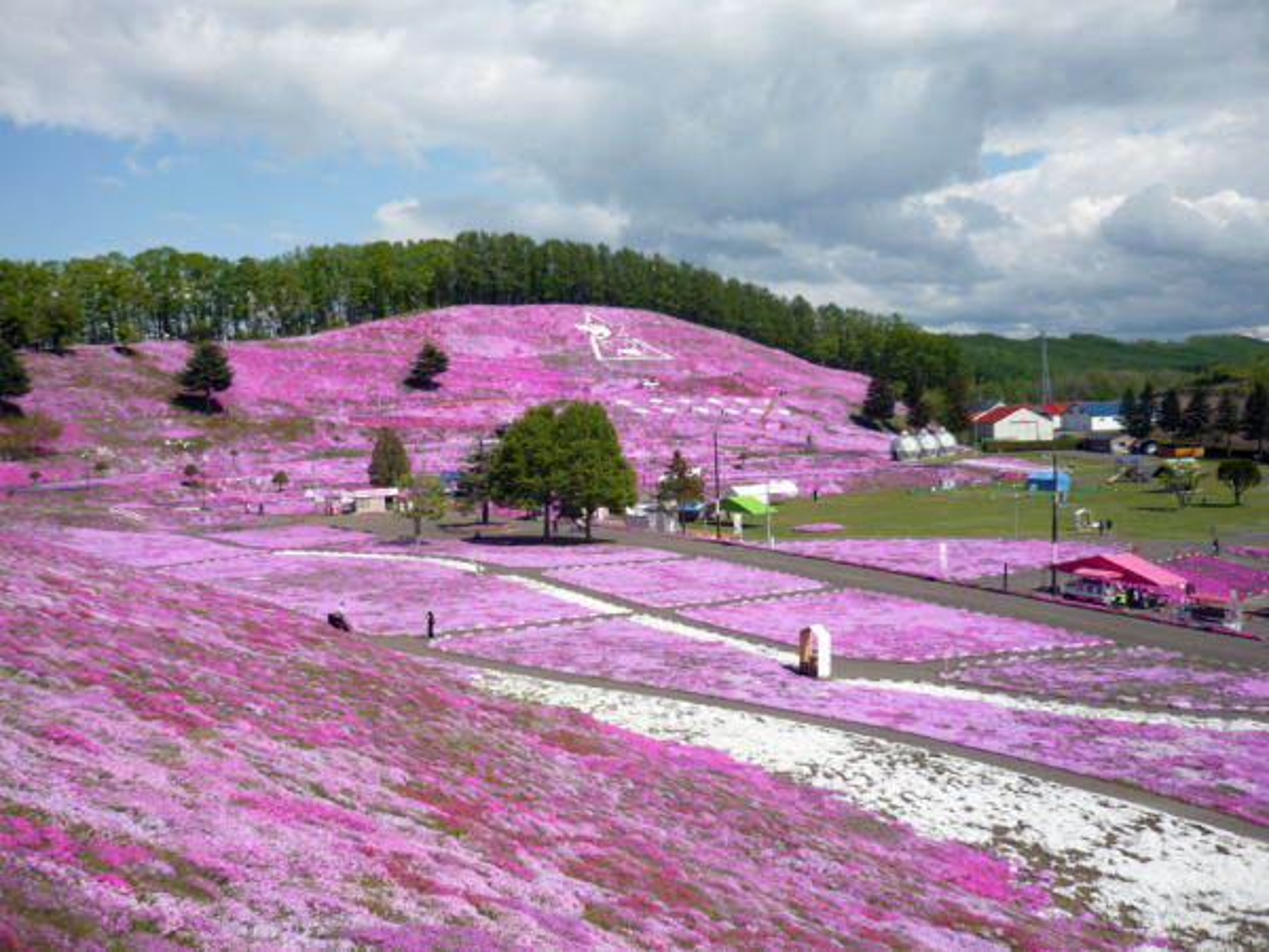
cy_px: 476
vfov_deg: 42.9
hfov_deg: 55.4
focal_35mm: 33
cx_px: 634
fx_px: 1210
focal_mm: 5.5
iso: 100
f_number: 8
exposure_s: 1/250
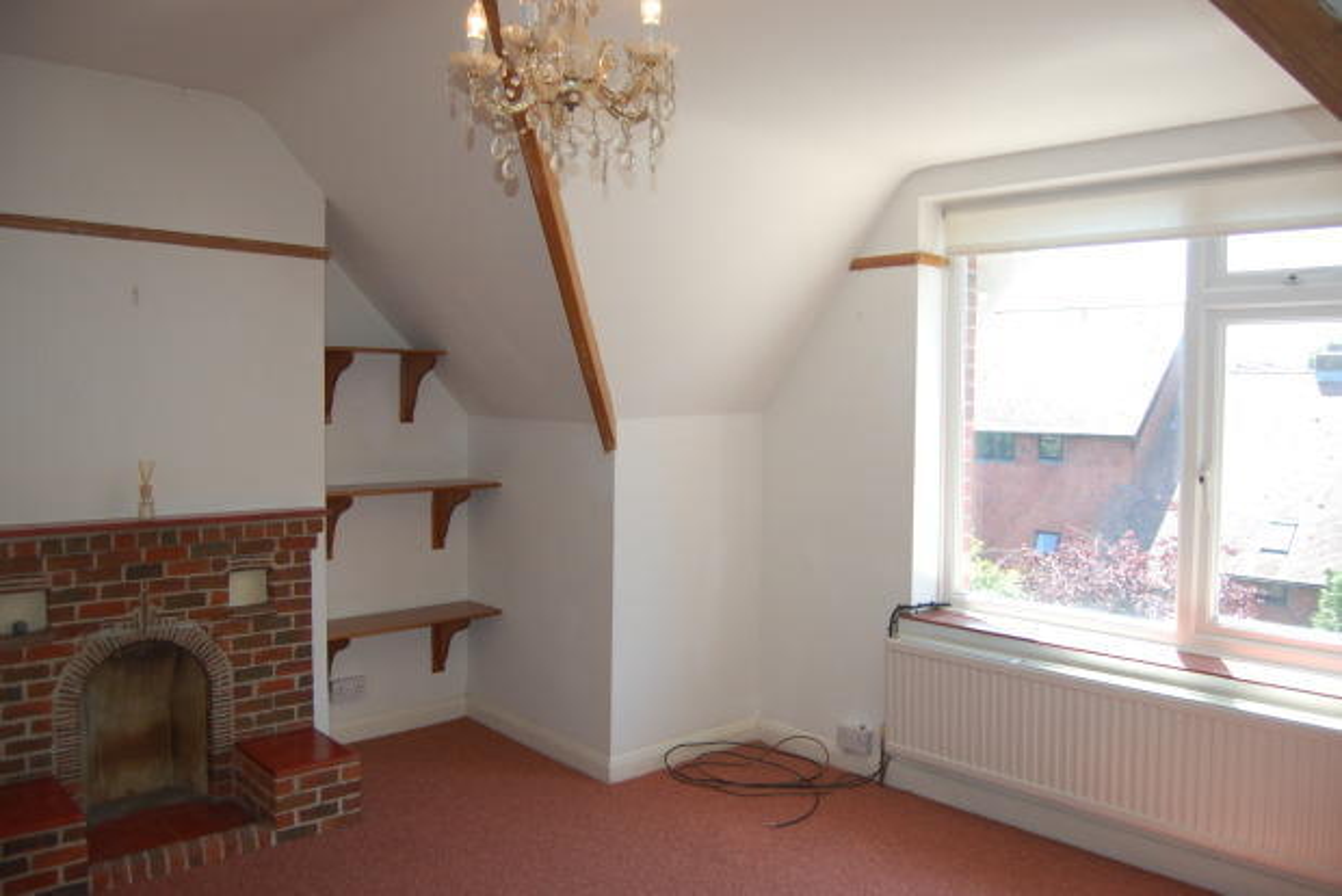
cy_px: 448
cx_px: 671
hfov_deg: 67.4
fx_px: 1007
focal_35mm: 27
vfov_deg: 48.0
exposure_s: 1/250
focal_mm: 18
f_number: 3.5
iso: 400
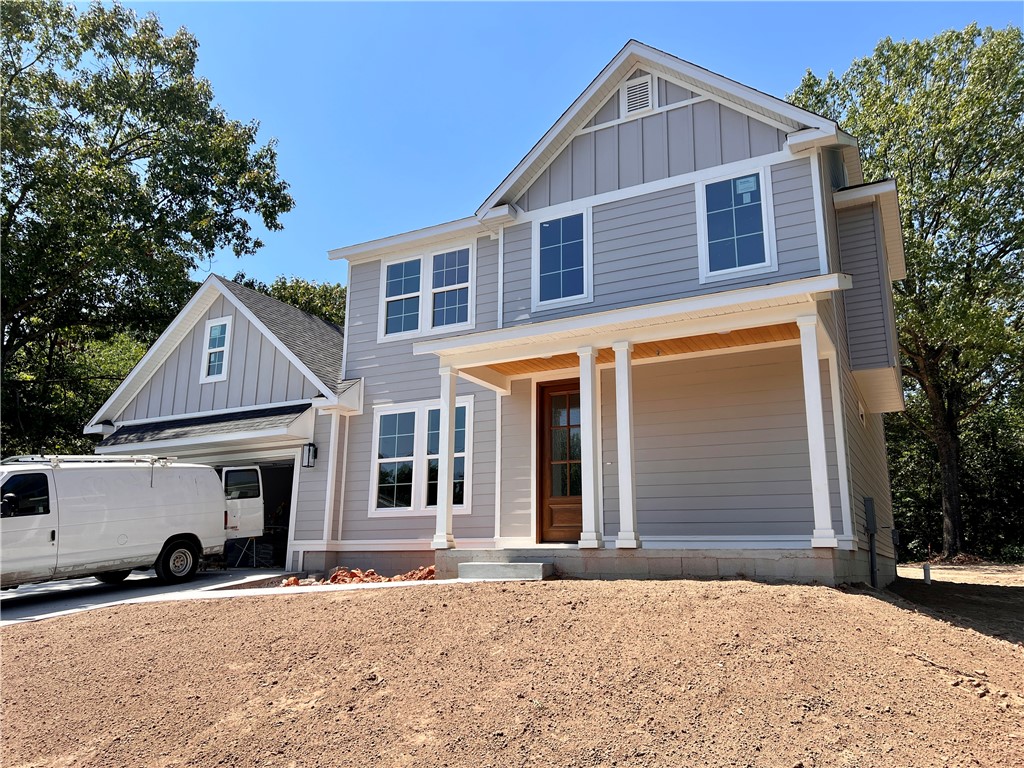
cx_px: 512
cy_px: 384
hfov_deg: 67.3
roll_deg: -1.0
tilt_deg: +14.3
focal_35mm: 26
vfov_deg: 53.1
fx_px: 769
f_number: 1.5
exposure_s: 1/3460
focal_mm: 5.7
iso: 50
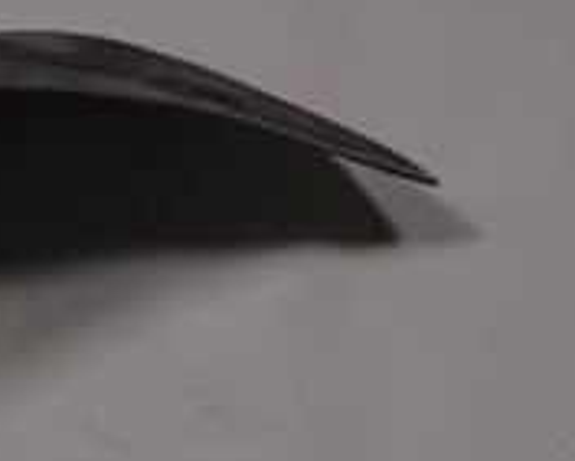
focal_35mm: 162
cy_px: 902
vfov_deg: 9.0
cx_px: -131
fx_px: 2751
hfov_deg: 11.7
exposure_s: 1/160
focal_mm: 21
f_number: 4
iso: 250
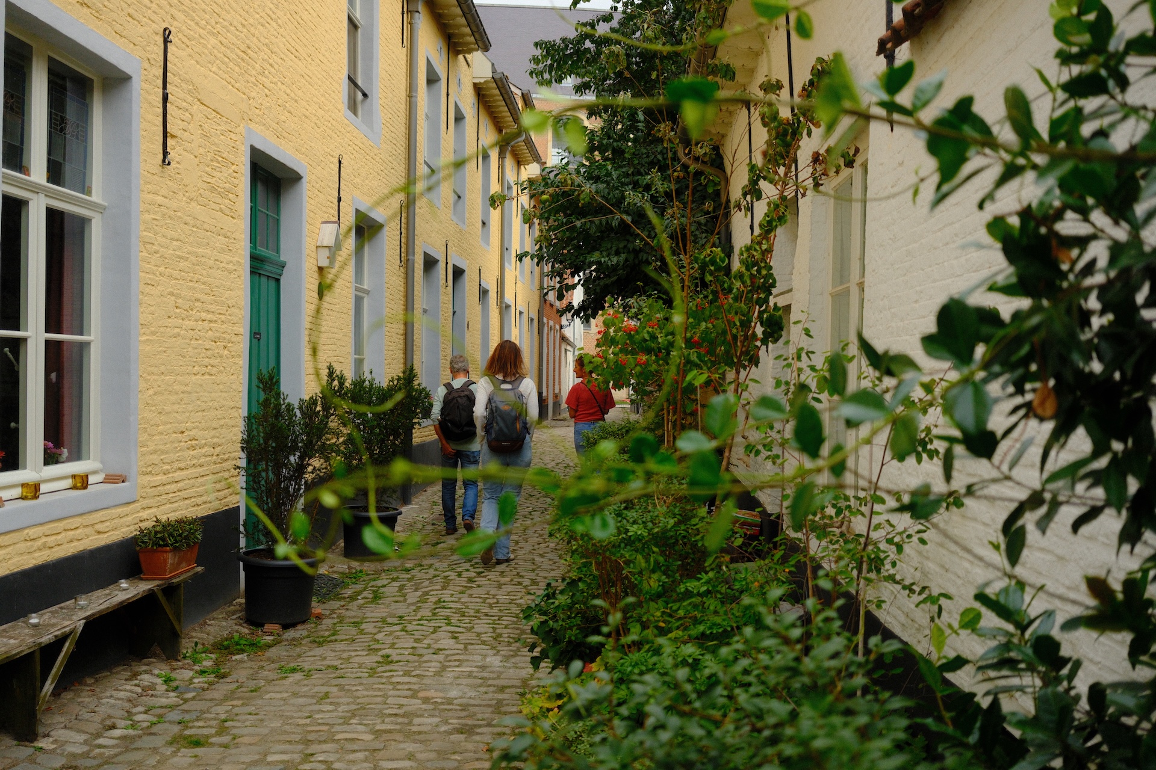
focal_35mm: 35
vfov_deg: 37.9
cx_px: 578
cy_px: 385
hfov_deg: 54.4
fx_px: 1124
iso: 500
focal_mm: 23
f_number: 2.8
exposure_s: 1/2400
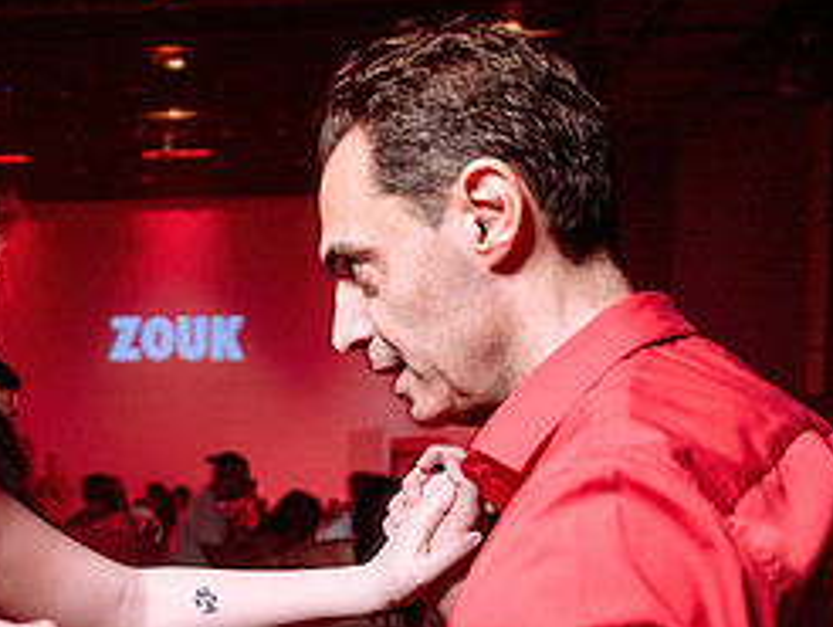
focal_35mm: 63
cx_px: -45
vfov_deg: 22.8
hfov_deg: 28.4
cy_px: 554
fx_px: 1518
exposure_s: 1/60
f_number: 2.8
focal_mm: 24
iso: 800
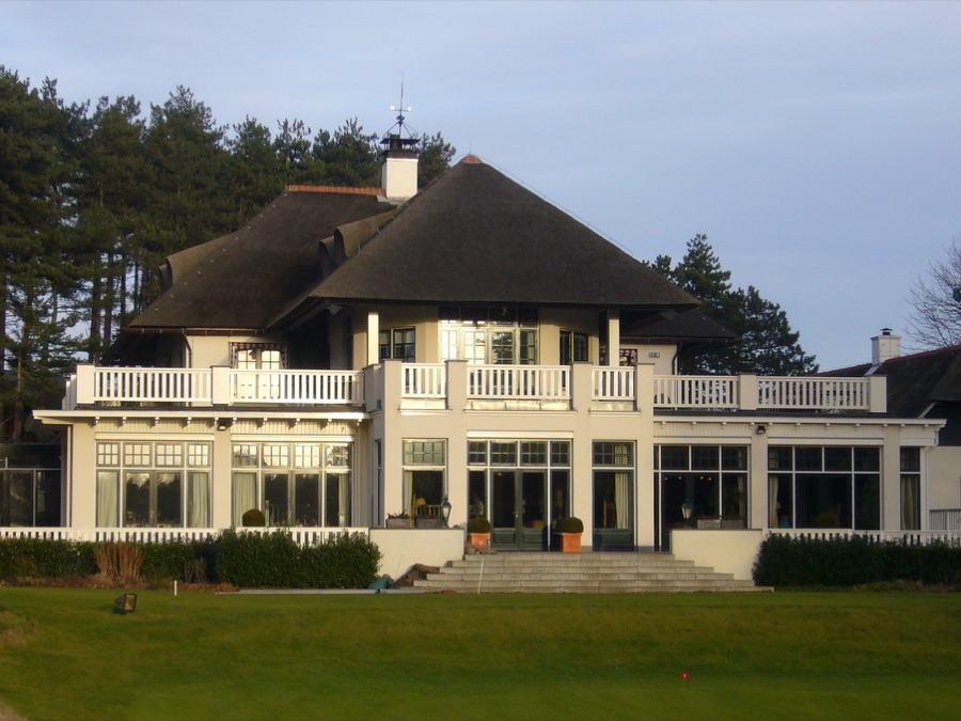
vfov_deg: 23.3
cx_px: 480
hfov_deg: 30.7
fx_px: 1749
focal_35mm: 63
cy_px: 360
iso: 80
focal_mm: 10.4
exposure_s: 1/320
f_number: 3.8
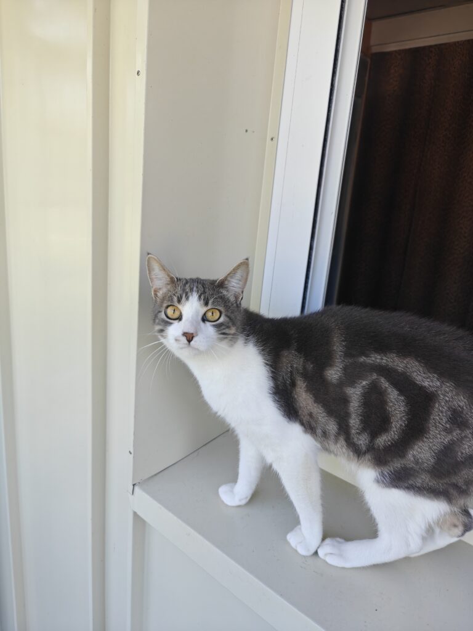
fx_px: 419
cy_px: 316
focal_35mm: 23
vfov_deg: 73.9
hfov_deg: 58.9
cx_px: 236
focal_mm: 6.06
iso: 320
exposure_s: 1/501
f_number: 1.6
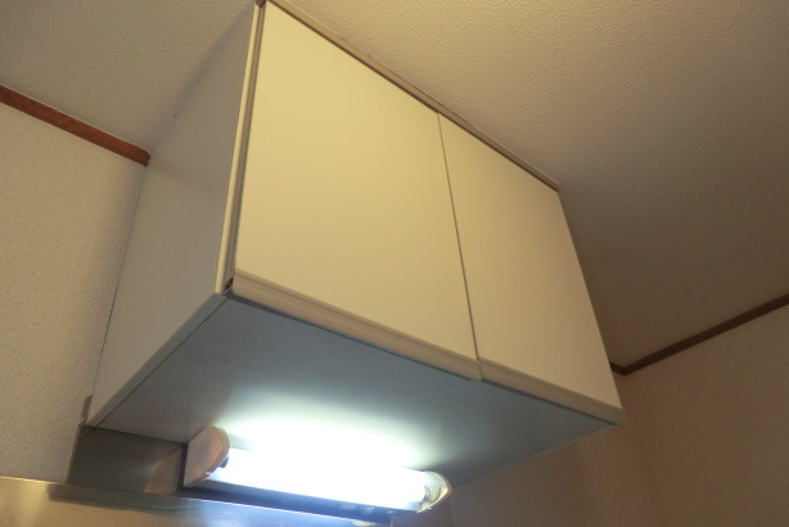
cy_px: 276
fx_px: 570
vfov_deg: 49.6
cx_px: 384
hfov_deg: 69.4
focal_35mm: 26
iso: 200
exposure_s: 1/60
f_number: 3.2
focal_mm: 4.3
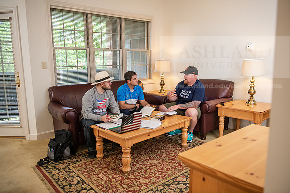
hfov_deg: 63.6
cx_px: 145
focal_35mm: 29
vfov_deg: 45.0
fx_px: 234
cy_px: 96
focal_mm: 29
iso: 1000
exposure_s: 1/200
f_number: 3.2
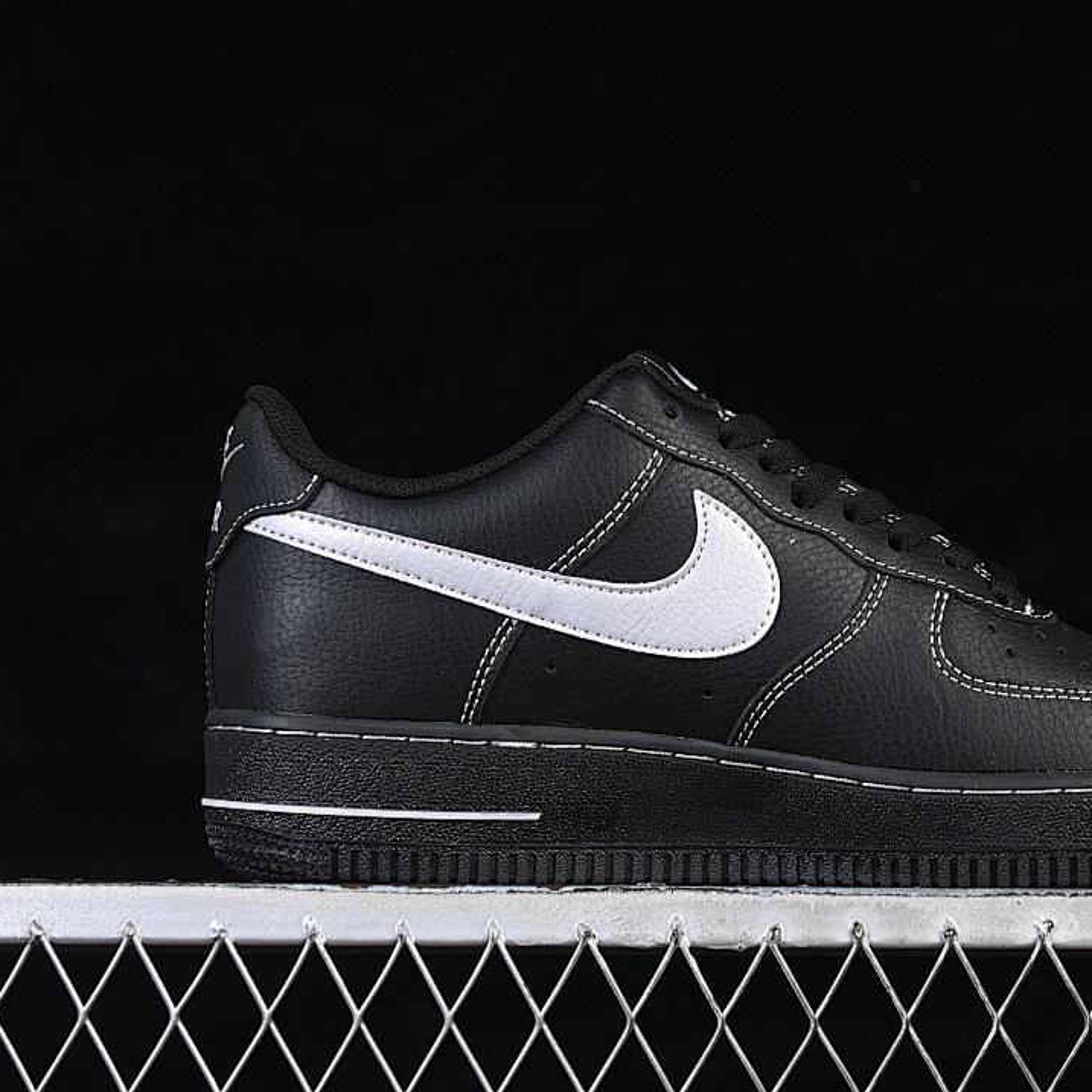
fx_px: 3426
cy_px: 545
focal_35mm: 96
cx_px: 769
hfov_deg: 18.0
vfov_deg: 18.1
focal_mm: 50
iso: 160
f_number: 6.3
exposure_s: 1/60
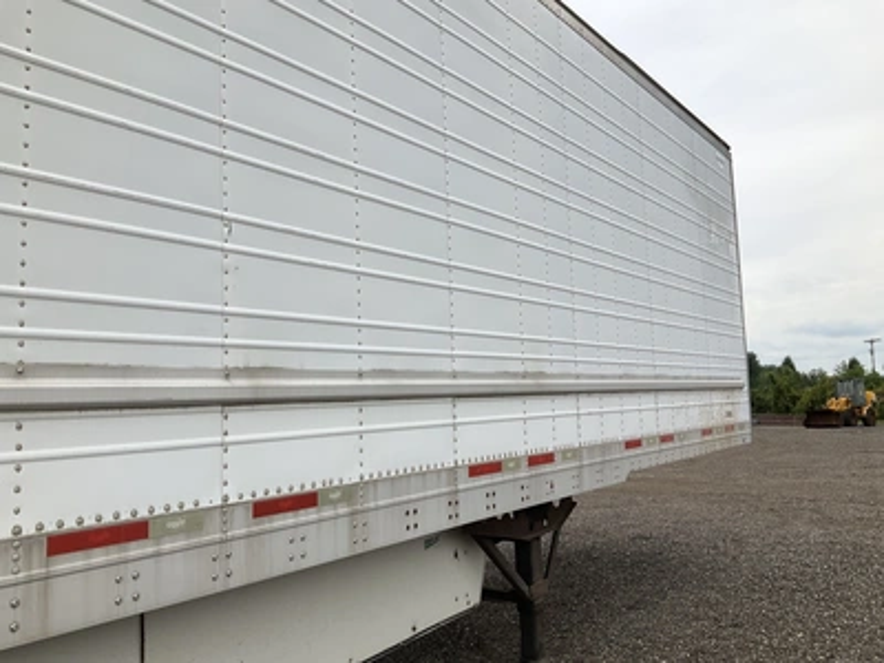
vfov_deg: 48.2
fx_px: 741
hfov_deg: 61.7
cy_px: 332
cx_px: 442
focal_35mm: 29
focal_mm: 3
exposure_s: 1/1786
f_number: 1.8
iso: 25
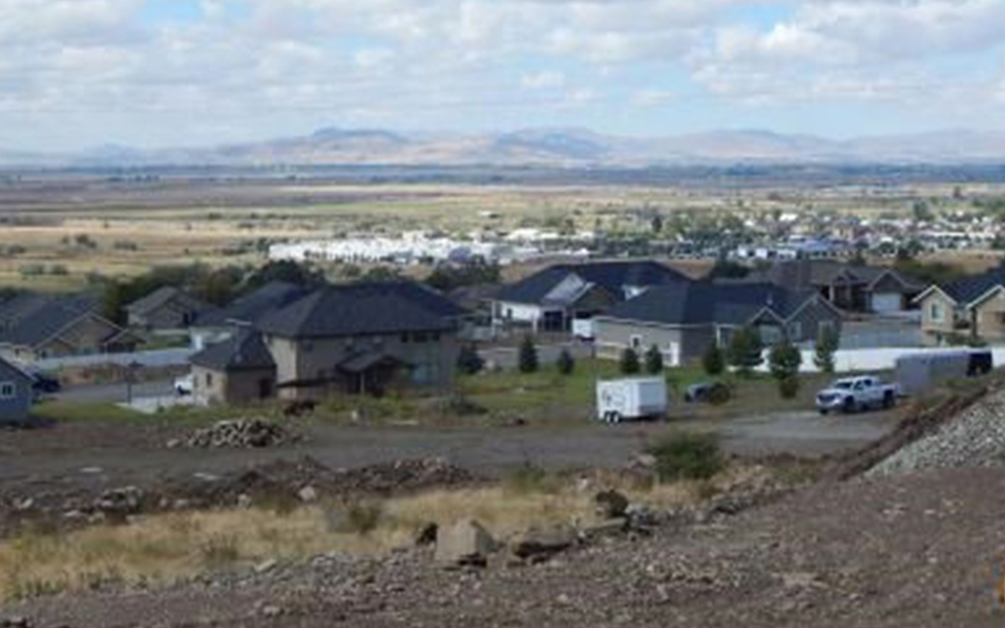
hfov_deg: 27.1
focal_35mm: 76
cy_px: 92
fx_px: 2082
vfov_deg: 17.0
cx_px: 523
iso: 125
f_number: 3.6
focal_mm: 7.7
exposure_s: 1/1500
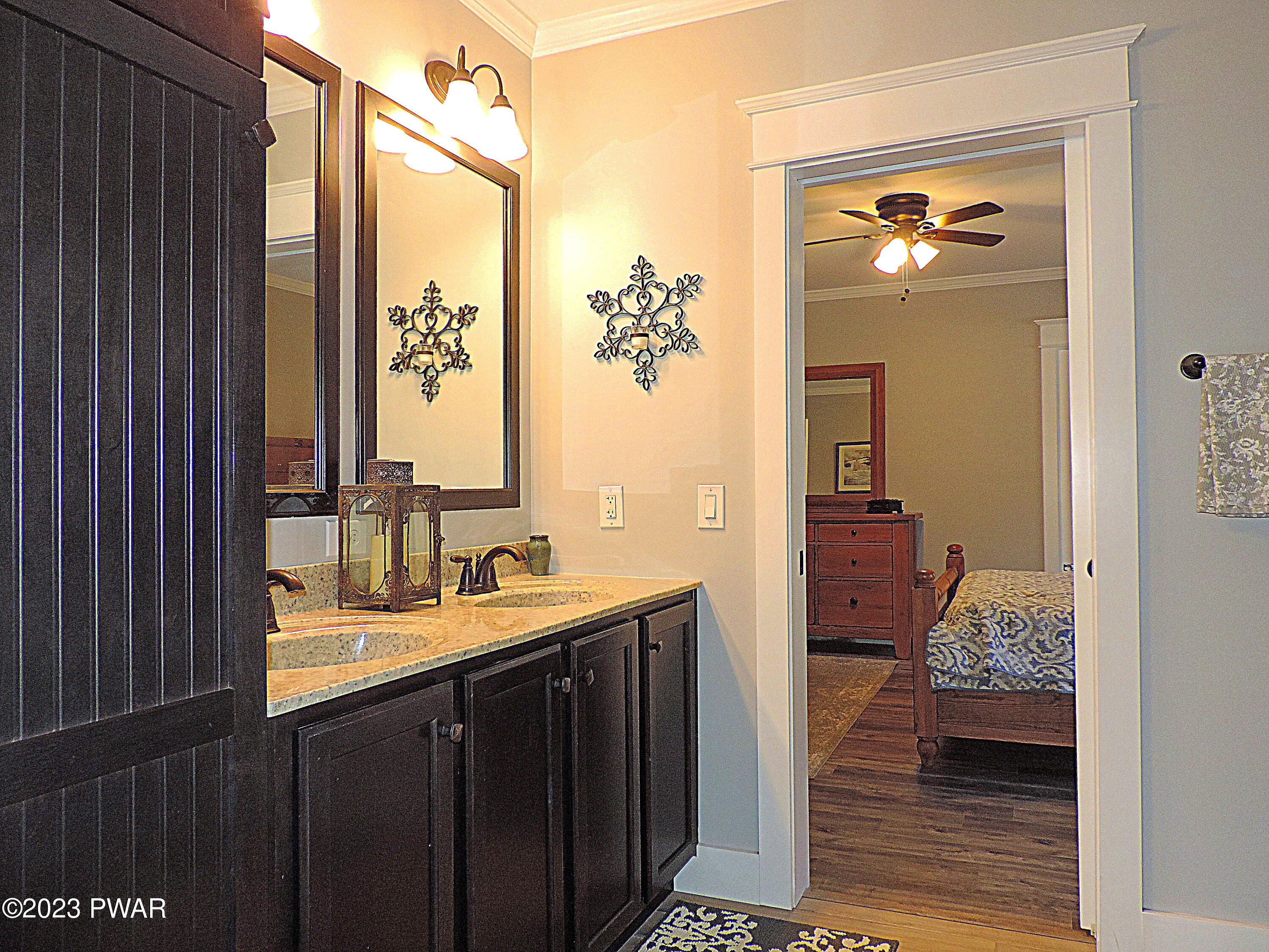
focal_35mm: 24
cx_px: 634
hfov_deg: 71.6
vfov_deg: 56.8
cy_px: 476
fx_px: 880
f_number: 3
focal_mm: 4.3
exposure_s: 1/40
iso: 280
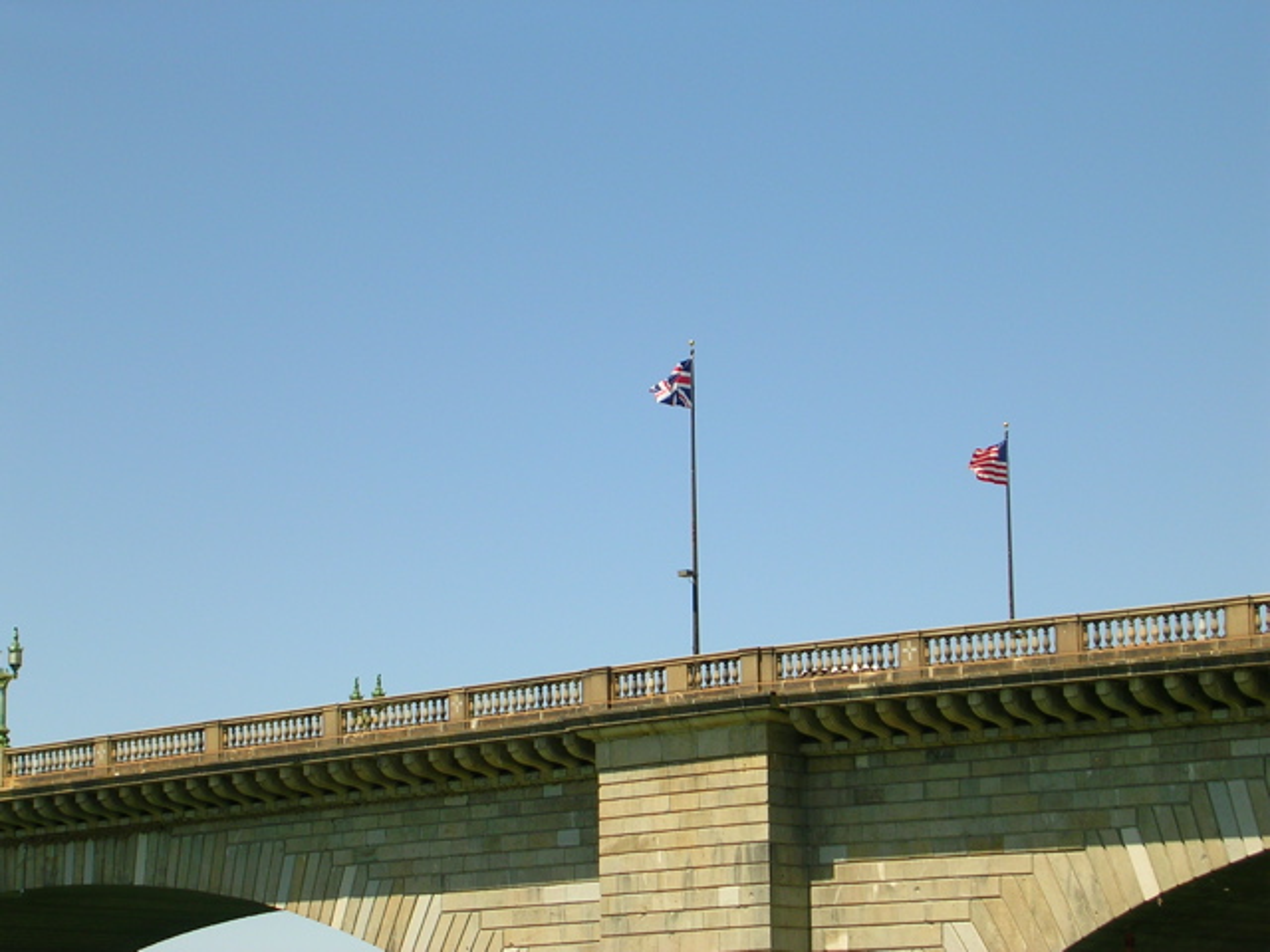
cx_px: 635
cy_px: 476
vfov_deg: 15.6
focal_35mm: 95
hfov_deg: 20.7
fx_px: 3485
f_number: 4.4
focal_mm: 14.5
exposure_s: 1/522
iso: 50
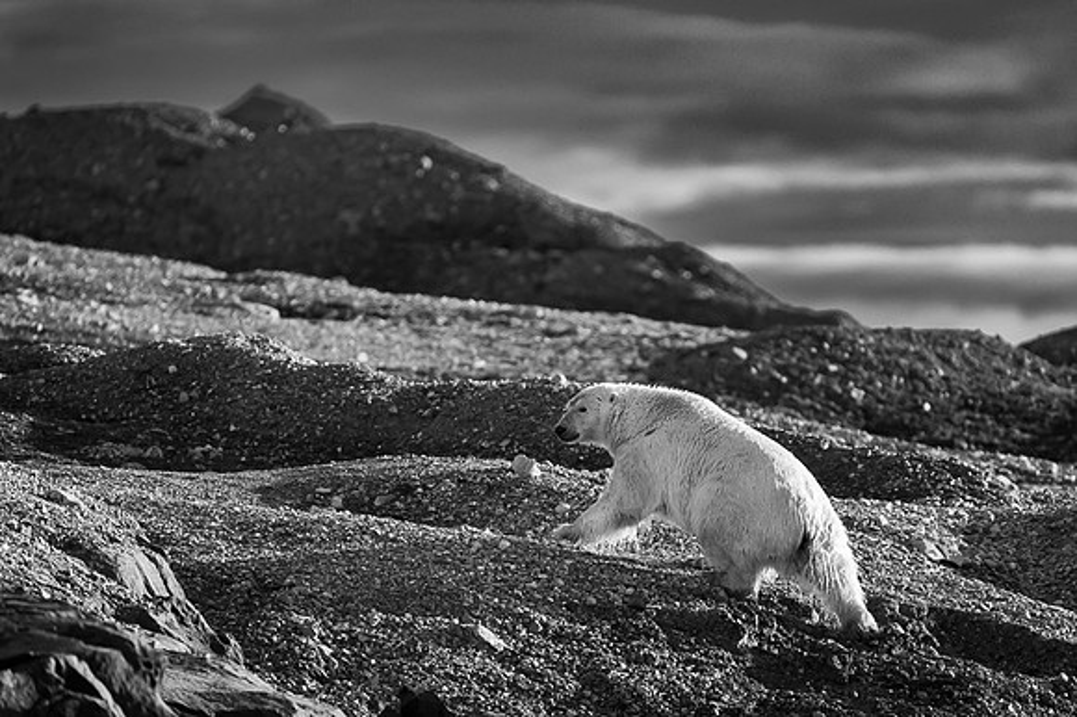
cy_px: 416
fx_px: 17346
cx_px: 568
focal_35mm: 580
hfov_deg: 3.6
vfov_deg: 2.4
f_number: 4
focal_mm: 500
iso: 2500
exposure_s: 1/2000
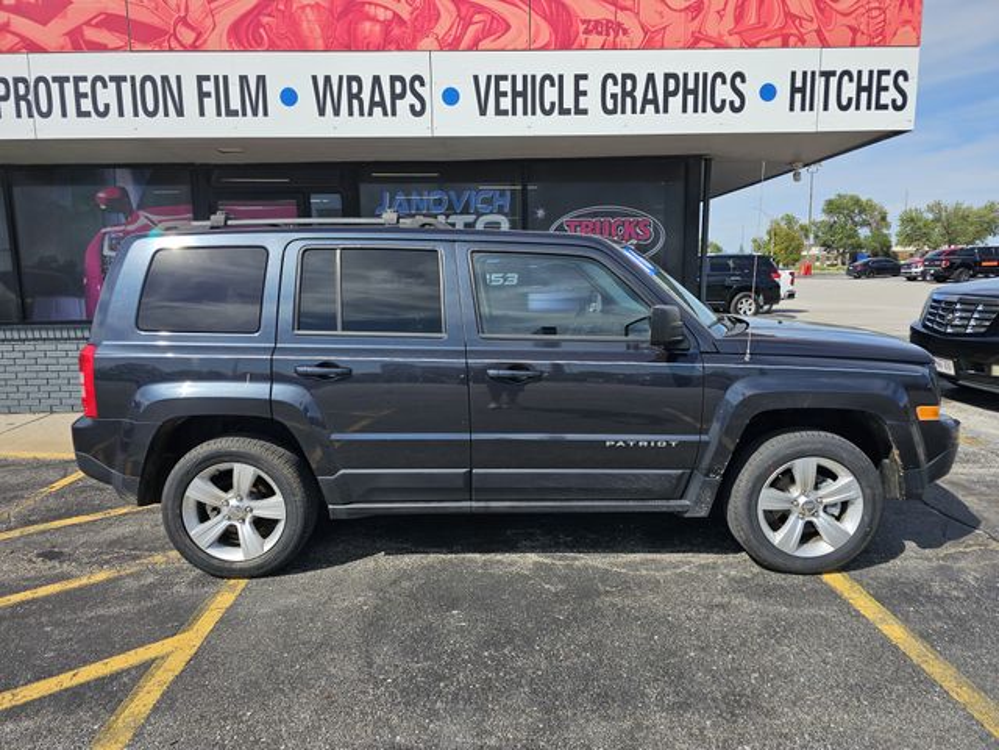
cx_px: 500
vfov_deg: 58.9
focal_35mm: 23
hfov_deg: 73.9
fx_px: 664
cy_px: 375
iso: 10
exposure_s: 1/816
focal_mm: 6.3
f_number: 1.7
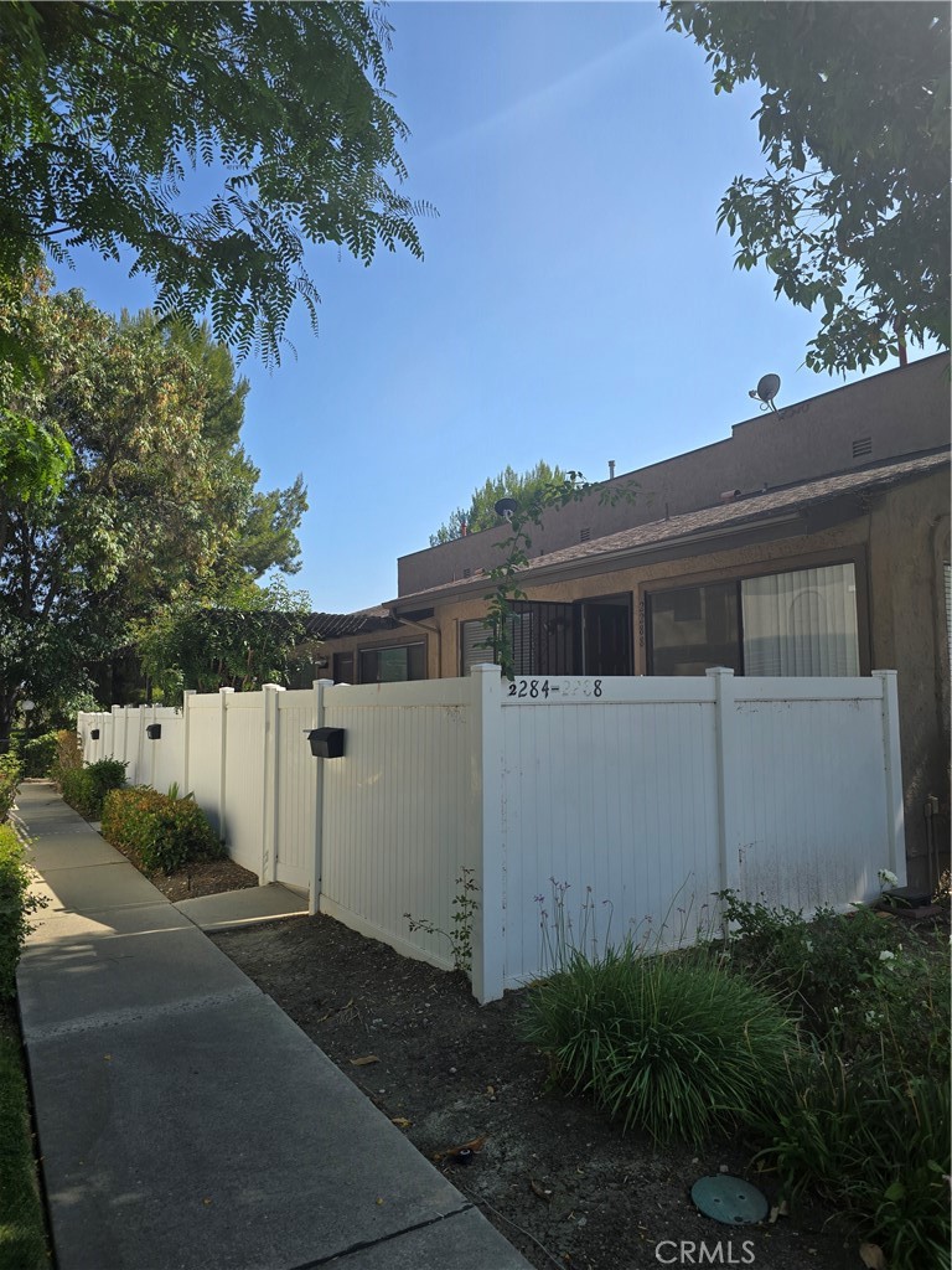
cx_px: 476
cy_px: 635
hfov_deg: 58.9
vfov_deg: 73.9
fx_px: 843
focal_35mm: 23
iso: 12
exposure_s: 1/515
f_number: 1.7
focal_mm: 6.3
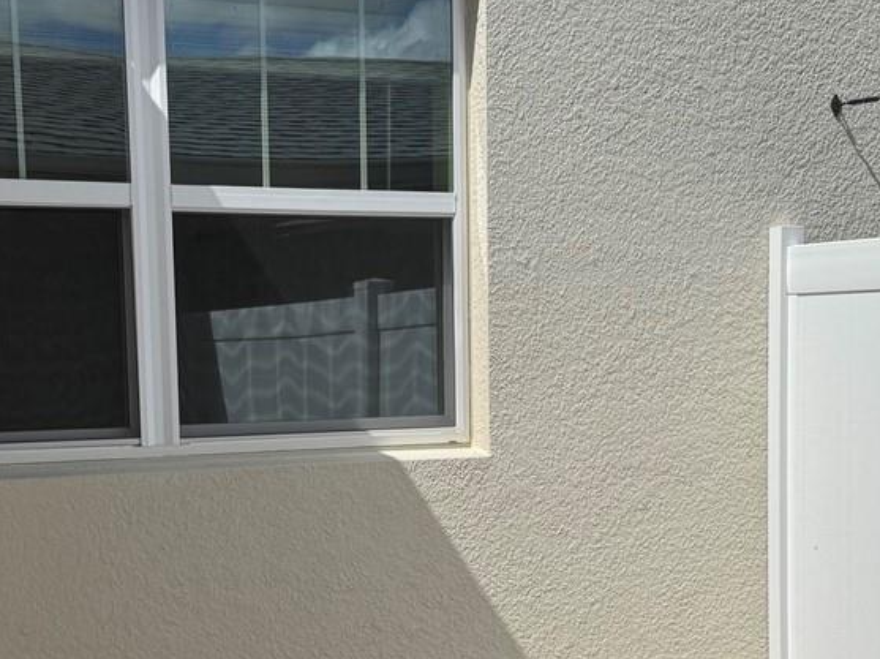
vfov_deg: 21.0
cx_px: 340
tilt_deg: -4.4
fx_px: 1753
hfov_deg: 28.1
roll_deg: +2.4
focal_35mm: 69
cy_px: 525
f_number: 1.78
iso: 80
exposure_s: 1/10417
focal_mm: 6.76
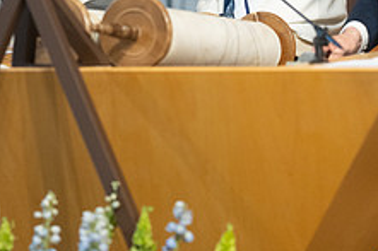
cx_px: 222
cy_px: -54
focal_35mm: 355
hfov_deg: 5.8
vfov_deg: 3.9
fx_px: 3725
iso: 3200
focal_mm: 135
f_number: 1.8
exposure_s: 1/400
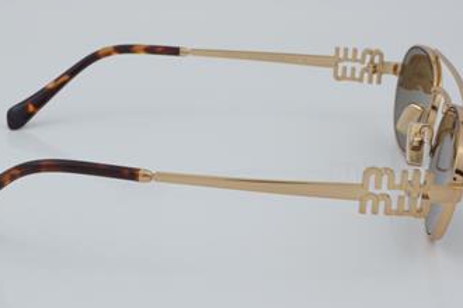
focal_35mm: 91
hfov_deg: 22.4
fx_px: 1169
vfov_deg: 15.0
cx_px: 206
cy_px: 152
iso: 100
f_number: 32
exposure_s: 1/4
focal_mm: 50
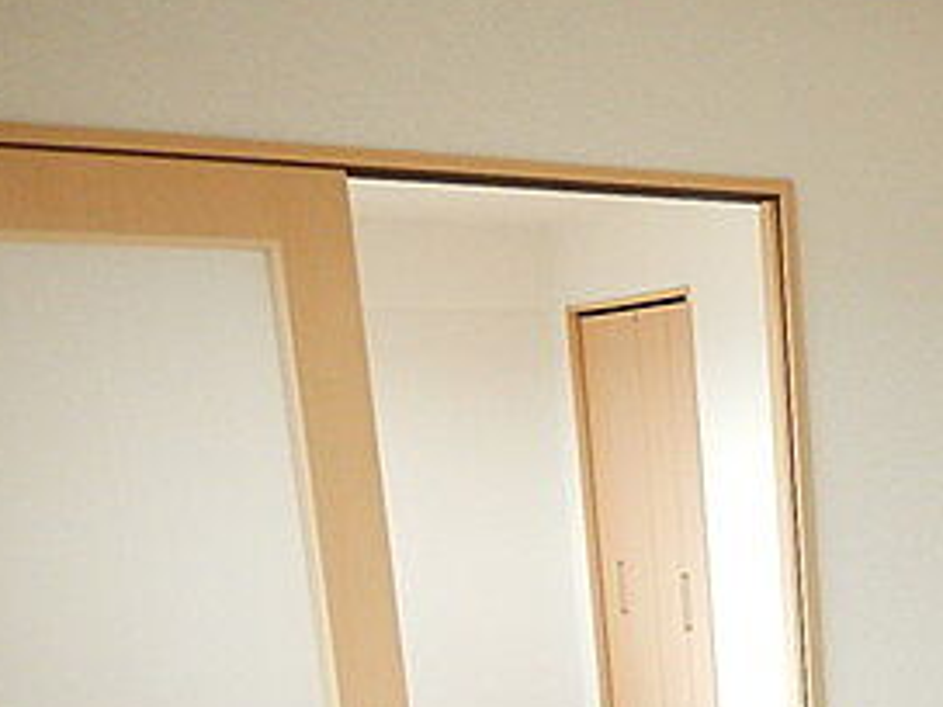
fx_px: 1444
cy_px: 731
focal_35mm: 53
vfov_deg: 25.9
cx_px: 1016
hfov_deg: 32.2
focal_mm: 4.3
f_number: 2.8
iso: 400
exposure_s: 1/160
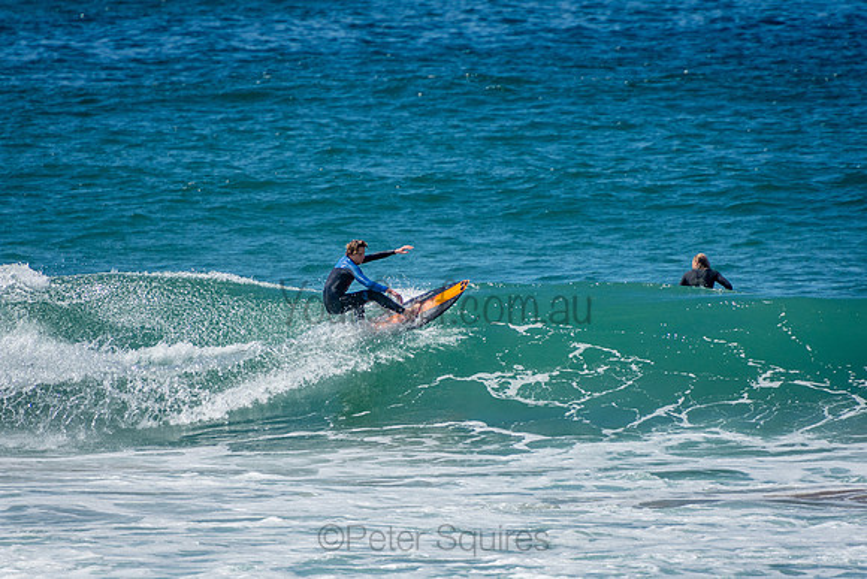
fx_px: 14453
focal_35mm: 600
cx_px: 434
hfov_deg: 3.4
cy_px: 290
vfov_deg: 2.3
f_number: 5.6
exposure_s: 1/2000
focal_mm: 400
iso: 320
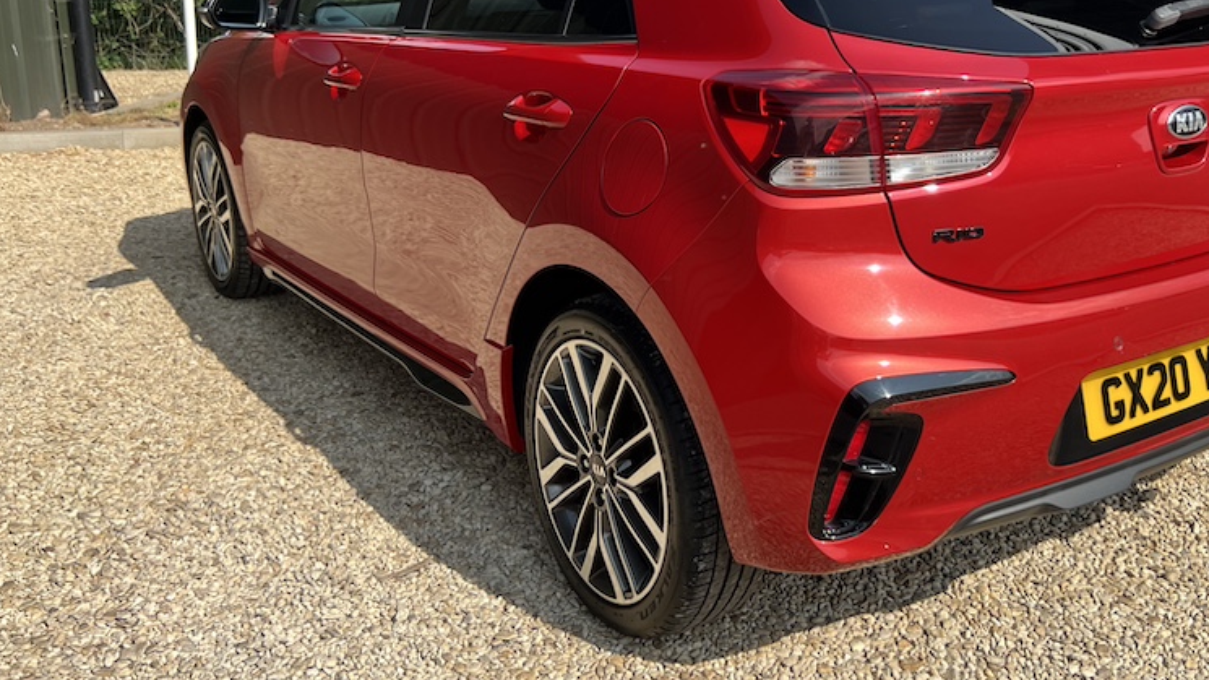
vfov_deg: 30.9
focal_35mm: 38
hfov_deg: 51.9
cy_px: 204
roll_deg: -1.1
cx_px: 792
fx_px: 1218
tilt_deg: -11.5
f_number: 1.5
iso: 50
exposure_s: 1/3077
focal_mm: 5.7
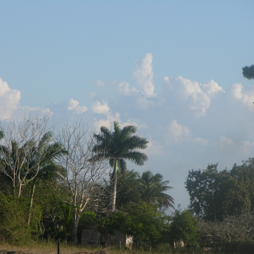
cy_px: 127
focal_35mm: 331
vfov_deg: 5.3
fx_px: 2748
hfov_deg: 5.3
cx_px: 120
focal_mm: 71.2
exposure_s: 1/266
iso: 50
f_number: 5.9
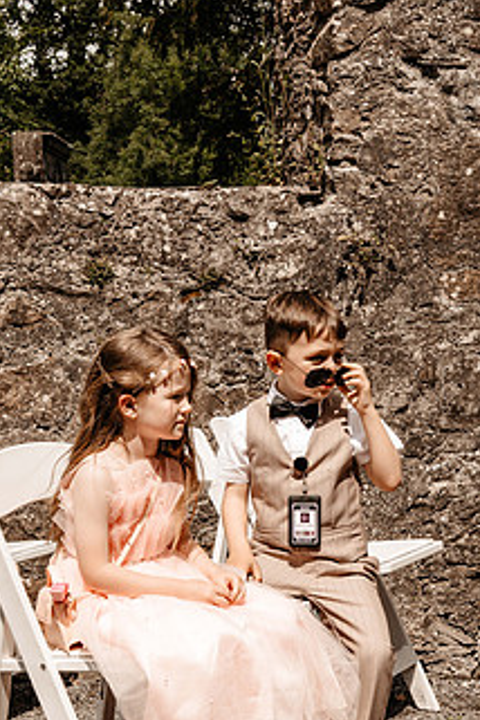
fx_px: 1460
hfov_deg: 18.7
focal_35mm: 73
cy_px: 422
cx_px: 262
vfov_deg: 27.7
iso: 200
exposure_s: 1/400
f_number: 8
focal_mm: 35
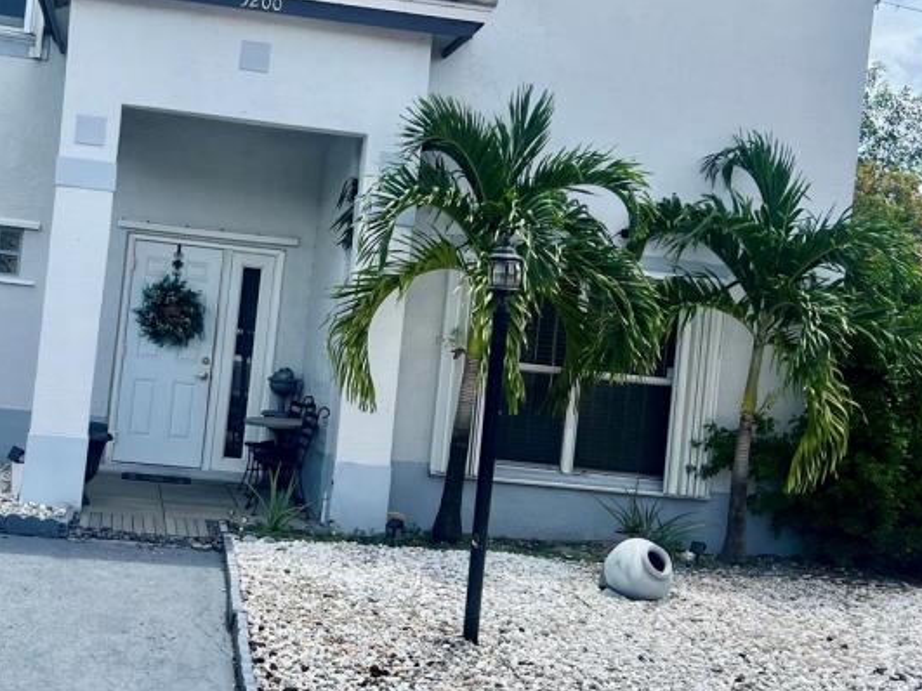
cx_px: 274
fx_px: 1252
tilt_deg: +0.8
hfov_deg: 39.7
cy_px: 318
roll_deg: -6.4
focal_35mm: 47
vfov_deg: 30.9
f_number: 1.5
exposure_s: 1/3356
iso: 50
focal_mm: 5.7
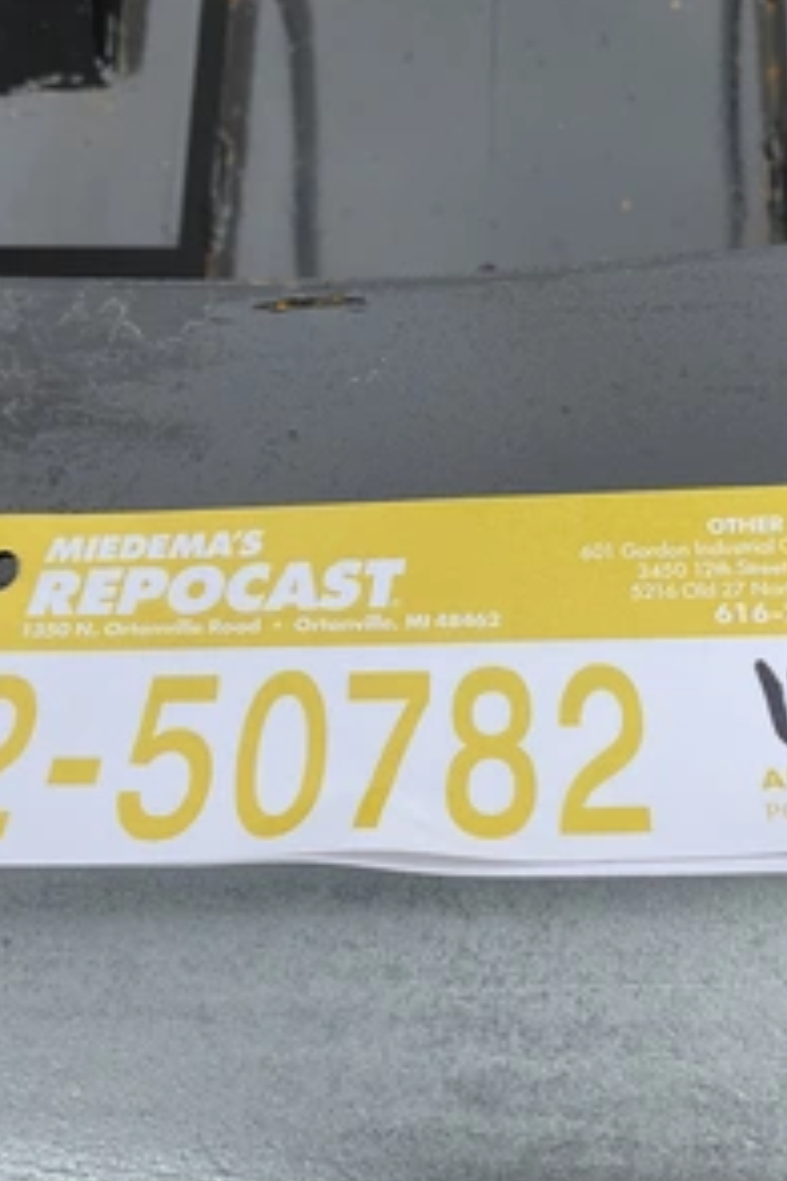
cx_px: 478
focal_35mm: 41
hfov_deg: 32.5
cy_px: 590
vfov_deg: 47.4
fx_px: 1344
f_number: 1.8
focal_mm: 3
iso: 25
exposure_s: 1/869
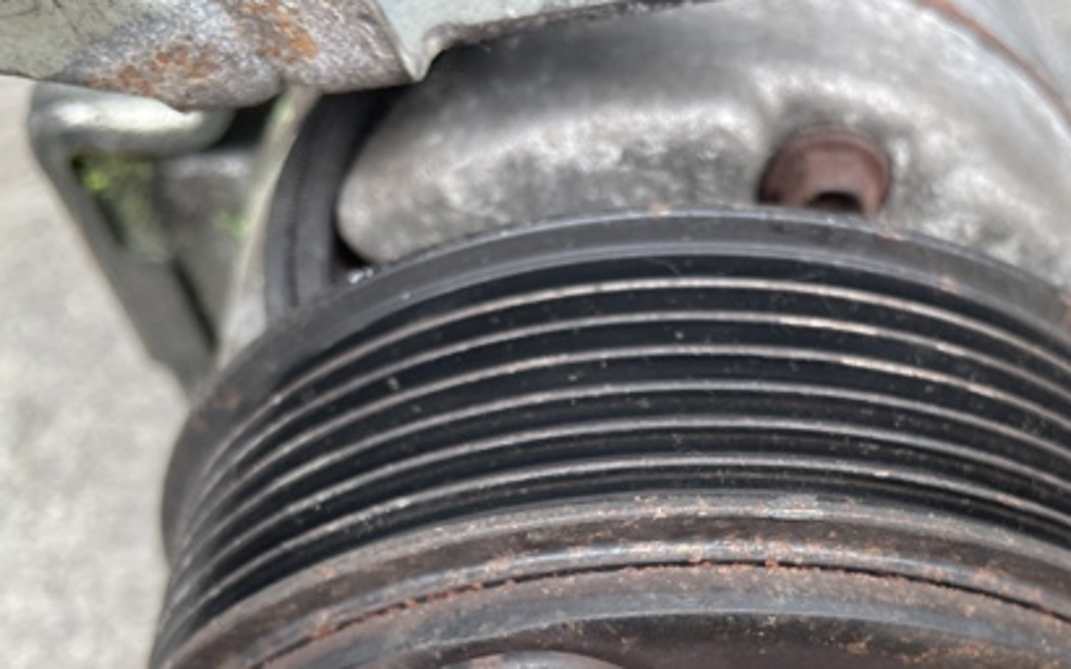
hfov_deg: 45.4
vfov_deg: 28.5
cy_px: 618
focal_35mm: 43
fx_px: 1255
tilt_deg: -53.4
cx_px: 726
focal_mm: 4.2
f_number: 1.6
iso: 50
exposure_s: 1/121
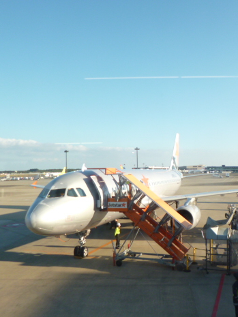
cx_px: 162
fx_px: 302
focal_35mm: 33
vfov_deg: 55.3
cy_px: 158
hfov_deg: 42.3
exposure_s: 1/800
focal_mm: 4.3
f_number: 2.5
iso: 100
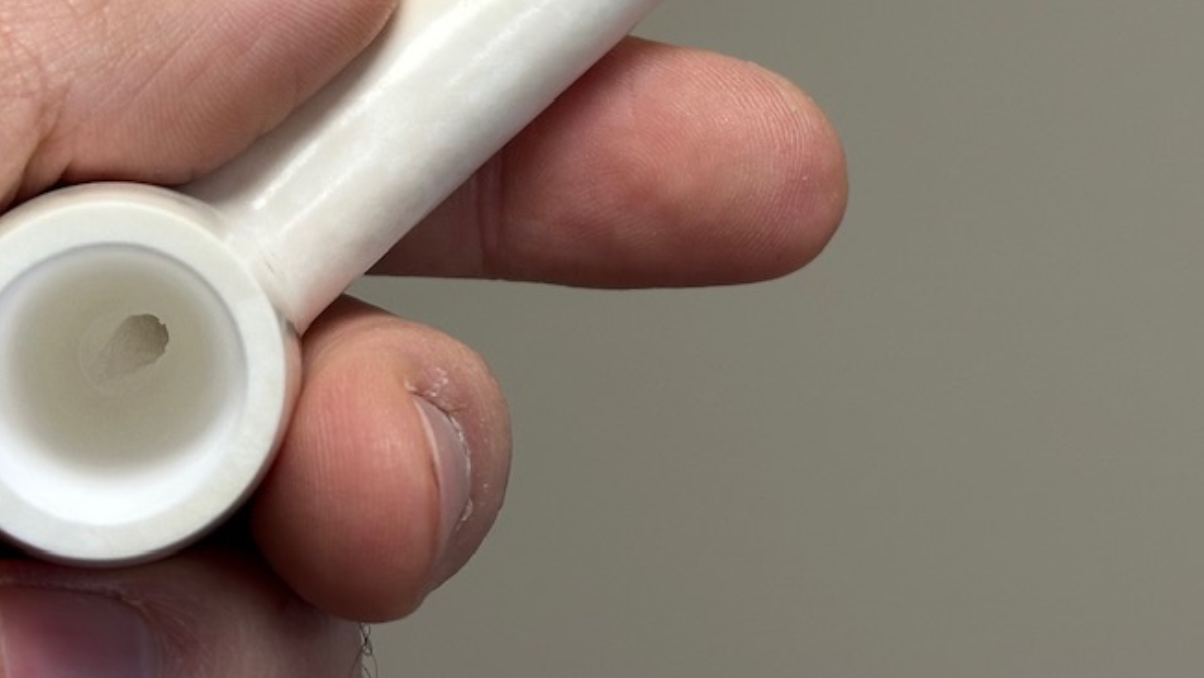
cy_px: -57
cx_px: 671
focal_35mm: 103
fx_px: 3289
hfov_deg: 20.7
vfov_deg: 11.6
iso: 64
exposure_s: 1/121
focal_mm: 6.86
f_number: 1.78
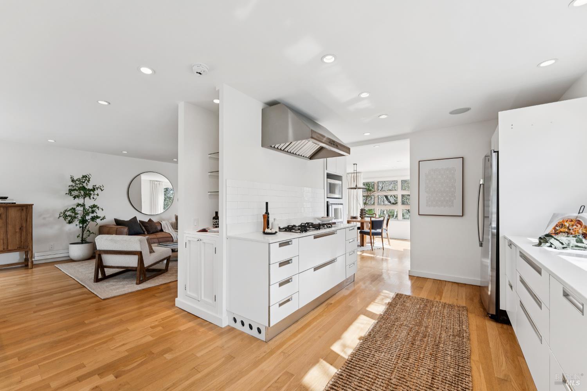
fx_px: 228
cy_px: 196
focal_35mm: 14
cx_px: 294
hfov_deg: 104.3
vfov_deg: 81.2
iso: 200
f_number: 8
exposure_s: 1/50
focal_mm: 14
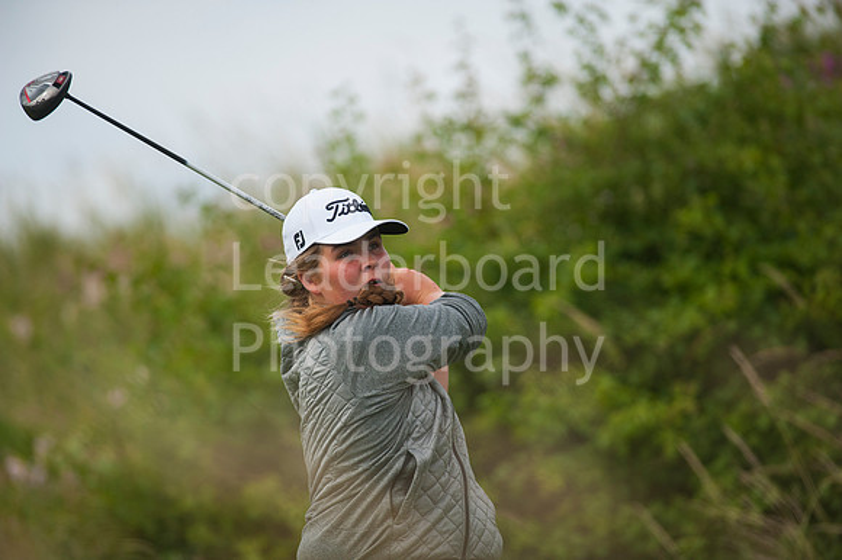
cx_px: 421
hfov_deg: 6.9
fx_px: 7012
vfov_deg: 4.6
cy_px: 280
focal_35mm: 300
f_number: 4.5
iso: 640
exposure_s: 1/4000
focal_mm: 300
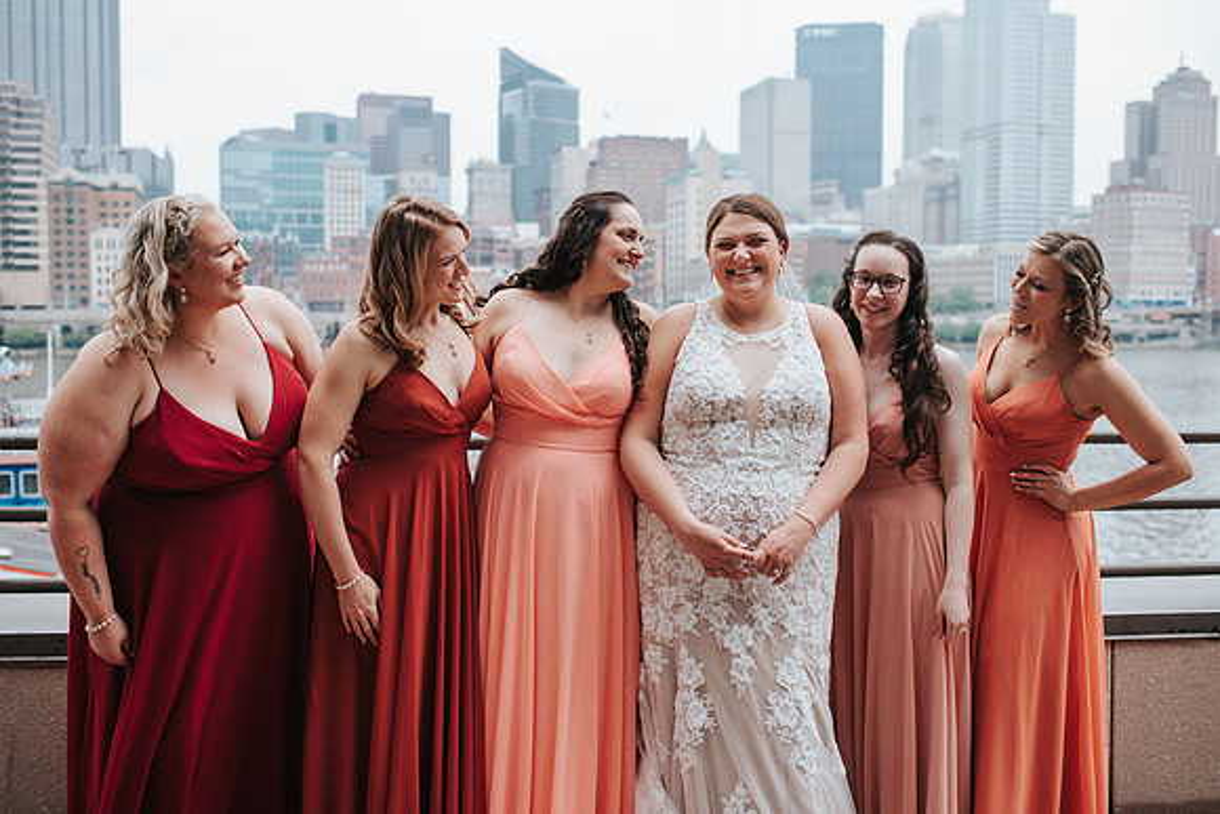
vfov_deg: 36.5
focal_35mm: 36
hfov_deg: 52.6
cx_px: 630
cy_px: 394
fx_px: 1234
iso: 250
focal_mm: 35
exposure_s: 1/800
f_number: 3.2
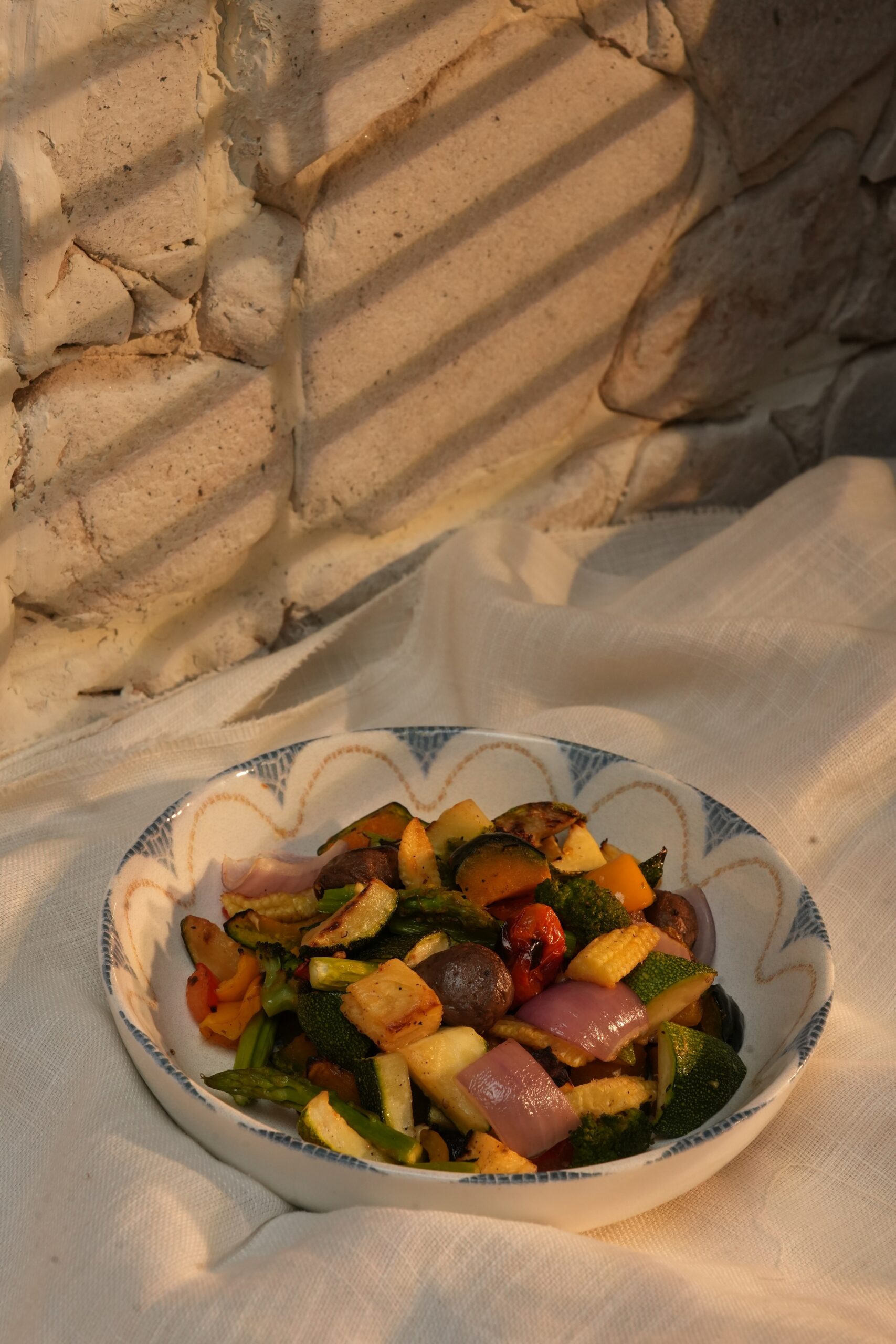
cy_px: 672
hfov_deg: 19.5
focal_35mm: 70
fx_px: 2613
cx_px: 448
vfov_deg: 28.8
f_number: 14
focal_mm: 70
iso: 1250
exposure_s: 1/160
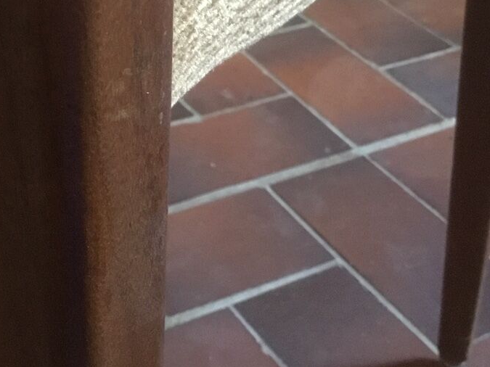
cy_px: 1
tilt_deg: -27.5
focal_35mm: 75
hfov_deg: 25.7
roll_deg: -1.9
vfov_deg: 19.1
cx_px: 119
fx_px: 1061
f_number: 2.4
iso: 400
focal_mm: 3.3
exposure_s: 1/17
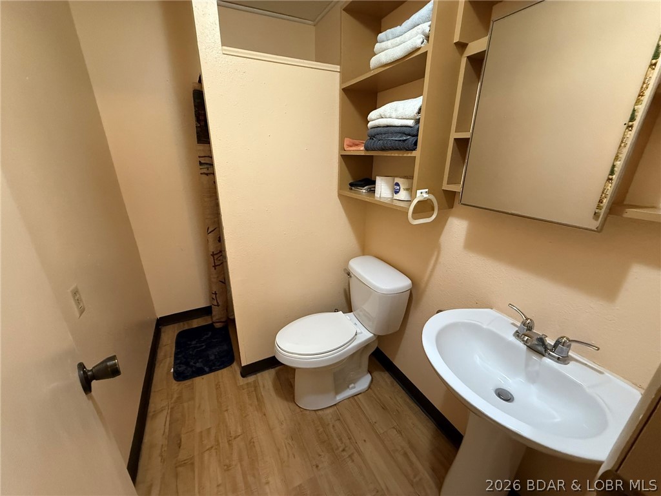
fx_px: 267
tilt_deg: -19.2
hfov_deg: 102.1
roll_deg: -0.7
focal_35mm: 14
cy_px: 248
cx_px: 330
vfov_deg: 85.7
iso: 640
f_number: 2.2
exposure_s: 1/60
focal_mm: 2.22
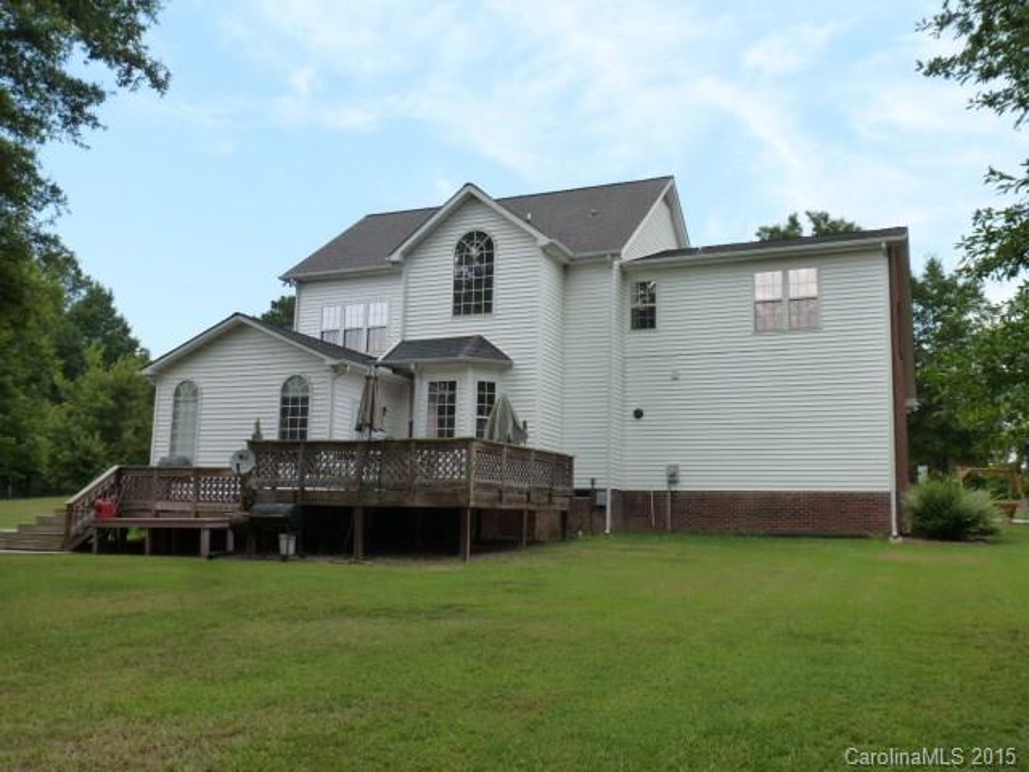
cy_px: 386
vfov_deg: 46.8
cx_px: 514
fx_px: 892
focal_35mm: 30
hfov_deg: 60.0
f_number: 4
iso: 160
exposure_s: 1/320
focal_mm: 5.4
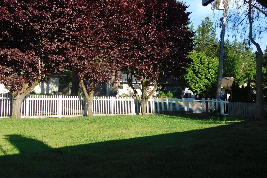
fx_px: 312
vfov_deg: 31.9
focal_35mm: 42
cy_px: 98
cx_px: 133
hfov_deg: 46.4
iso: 125
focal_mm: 7.1
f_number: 3.6
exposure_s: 1/640
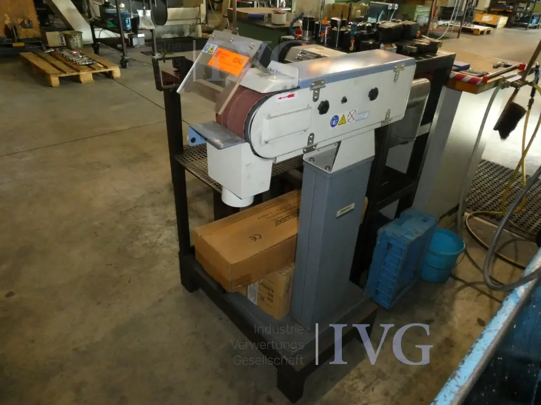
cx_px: 270
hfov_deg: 71.6
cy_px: 202
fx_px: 375
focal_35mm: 24
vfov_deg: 56.8
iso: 800
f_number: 3.3
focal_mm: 4.3
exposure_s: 1/60
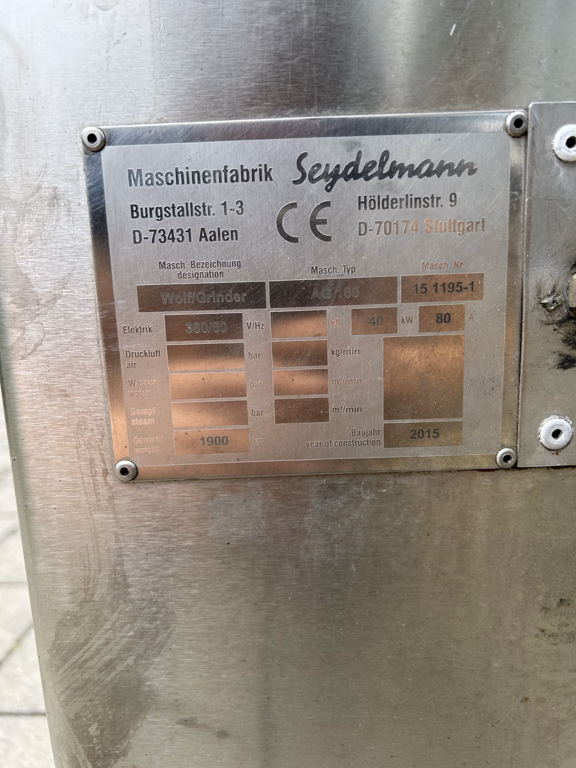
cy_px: 384
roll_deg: +2.4
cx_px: 288
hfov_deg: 53.1
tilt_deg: -11.5
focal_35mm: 26
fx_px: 577
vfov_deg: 67.3
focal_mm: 5.7
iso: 50
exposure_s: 1/674
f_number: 1.5
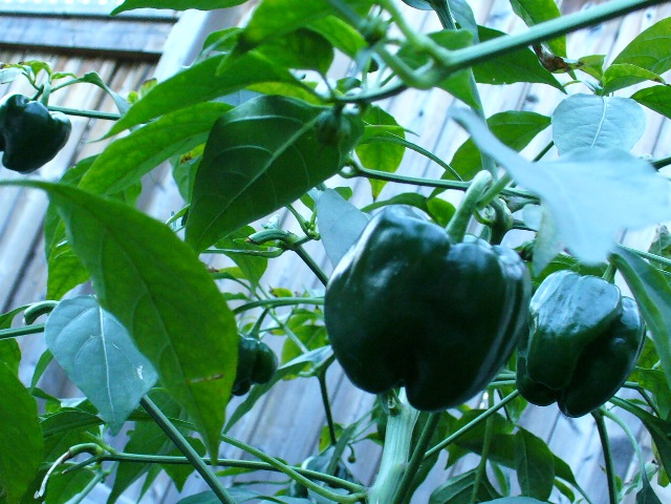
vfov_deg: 29.1
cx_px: 336
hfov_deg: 38.2
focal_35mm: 50
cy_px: 252
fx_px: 969
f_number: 2.8
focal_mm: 6.1
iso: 200
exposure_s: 1/40
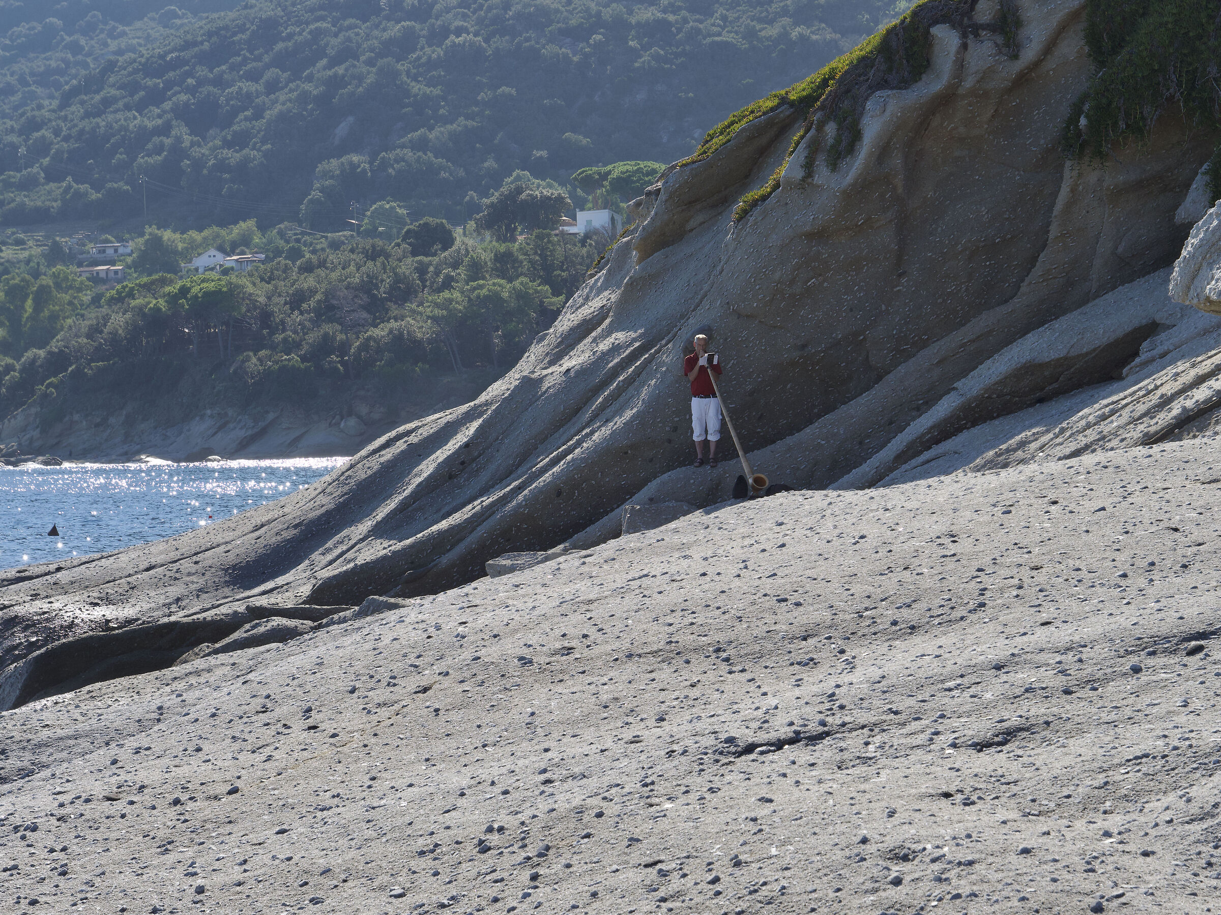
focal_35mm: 84
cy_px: 458
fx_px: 2963
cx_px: 610
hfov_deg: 23.3
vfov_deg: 17.6
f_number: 7.1
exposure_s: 1/640
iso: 200
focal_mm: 42
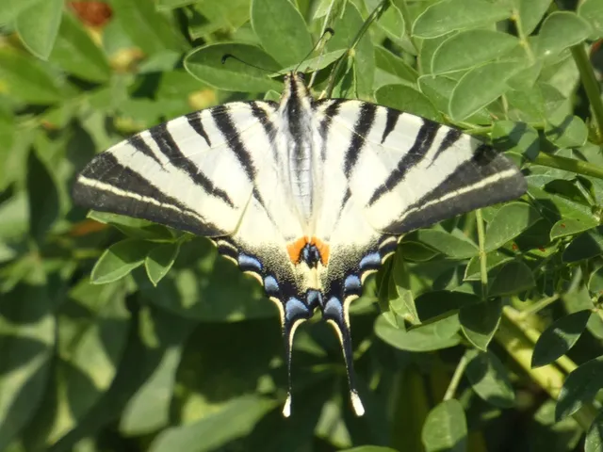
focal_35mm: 642
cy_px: 226
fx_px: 11183
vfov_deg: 2.3
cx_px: 302
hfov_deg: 3.1
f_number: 5.6
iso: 80
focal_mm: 115
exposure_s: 1/125
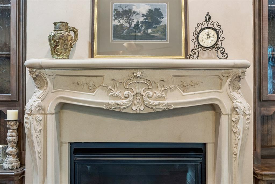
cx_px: 138
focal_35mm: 35
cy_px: 92
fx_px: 267
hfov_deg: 54.4
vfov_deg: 37.9
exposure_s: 1/20
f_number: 3.5
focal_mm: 35
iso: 800
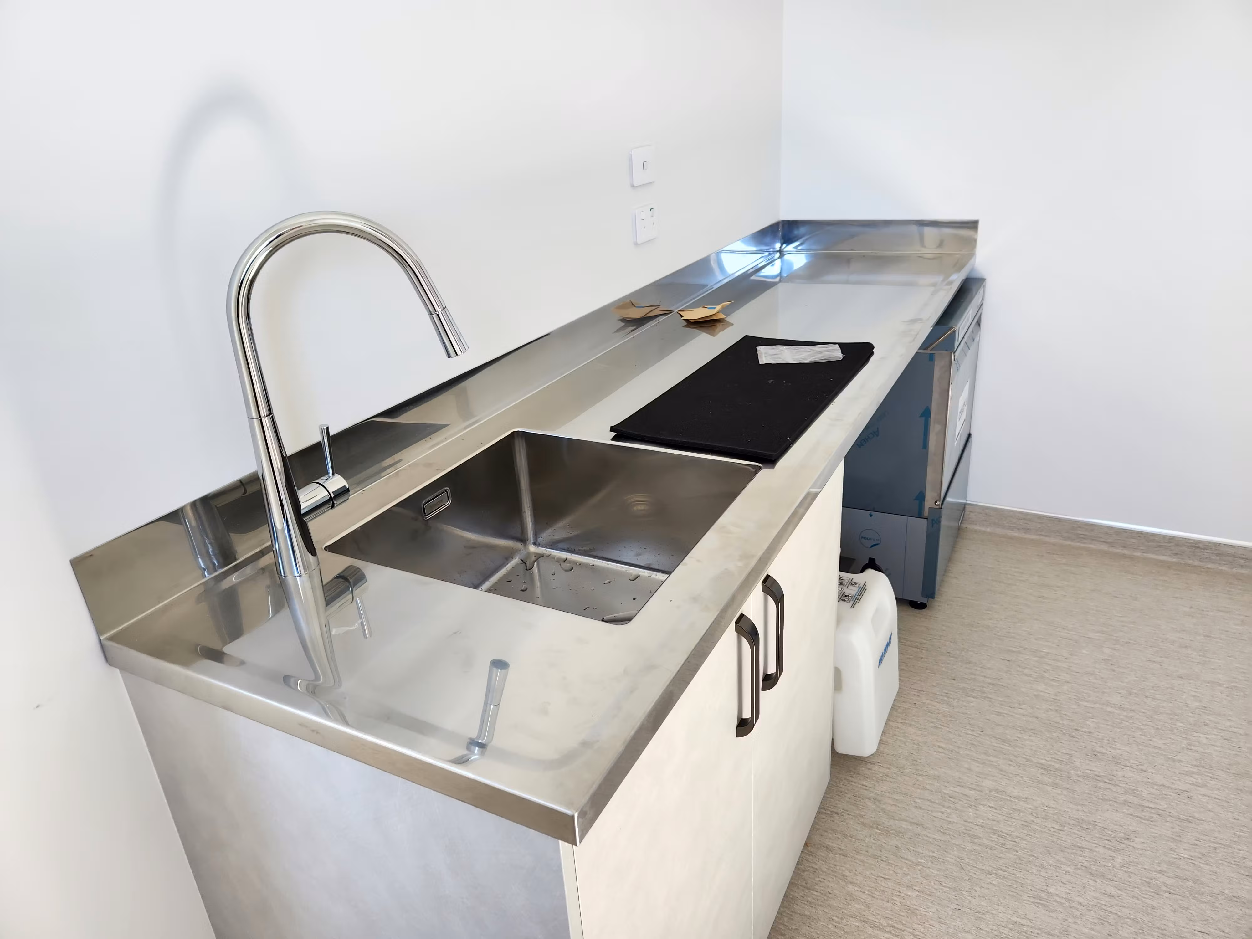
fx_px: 832
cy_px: 470
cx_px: 626
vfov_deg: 58.9
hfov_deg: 73.9
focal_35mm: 23
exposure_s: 1/180
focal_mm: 5.4
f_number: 1.8
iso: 100
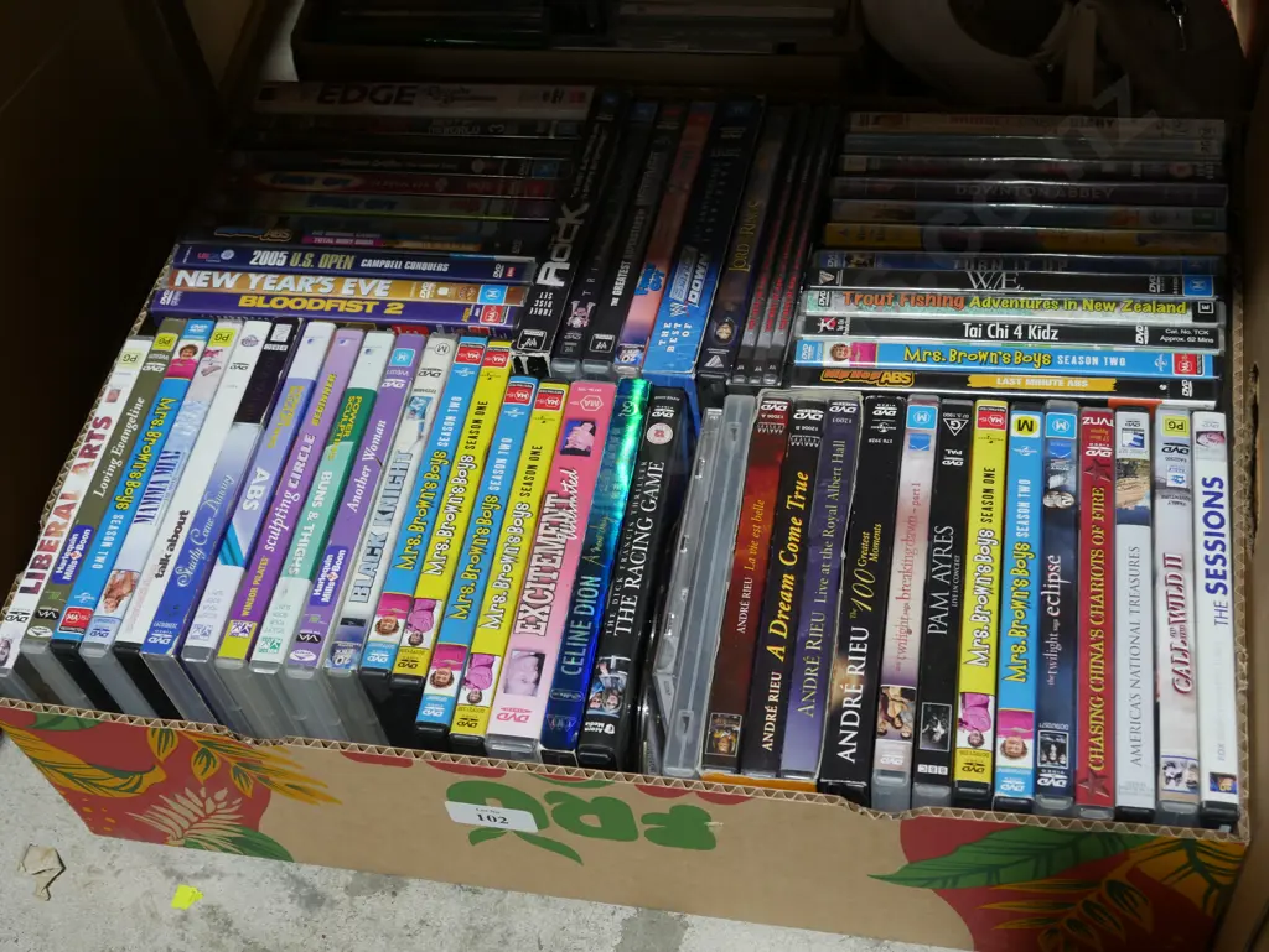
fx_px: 1760
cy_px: 476
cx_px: 634
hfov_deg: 39.6
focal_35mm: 48
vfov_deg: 30.3
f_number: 5.6
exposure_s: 1/60
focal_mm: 24
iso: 500
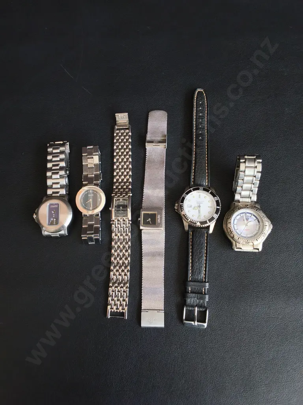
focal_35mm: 27
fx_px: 315
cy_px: 202
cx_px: 152
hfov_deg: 51.4
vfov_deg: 65.3
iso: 80
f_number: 2
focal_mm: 2.87
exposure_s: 1/120
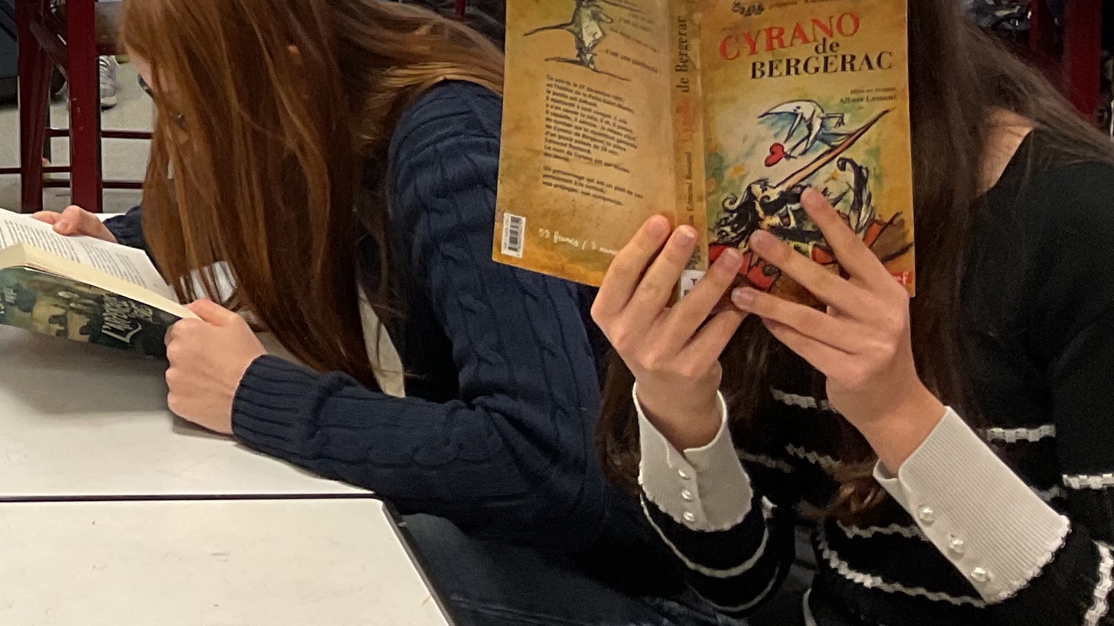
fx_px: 2451
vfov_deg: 13.8
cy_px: -279
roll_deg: +0.8
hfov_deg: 23.6
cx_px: -181
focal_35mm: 83
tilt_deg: -7.2
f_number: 1.8
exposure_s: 1/50
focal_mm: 3
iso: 40
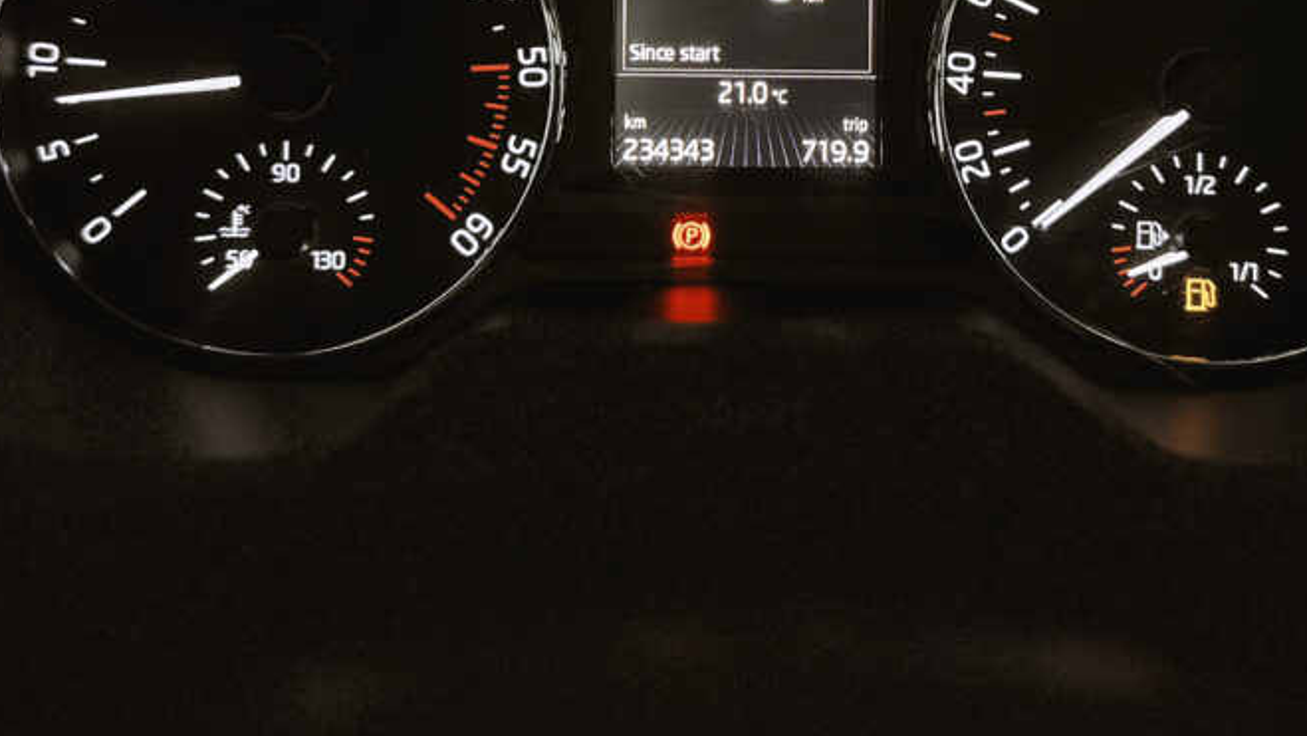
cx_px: 781
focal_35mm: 44
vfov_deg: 26.1
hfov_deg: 46.1
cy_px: 54
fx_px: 1525
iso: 500
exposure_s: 1/49
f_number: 1.5
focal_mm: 5.7
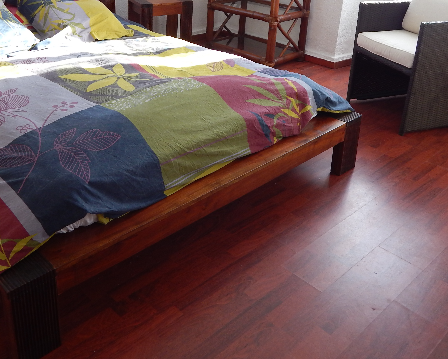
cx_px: 189
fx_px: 517
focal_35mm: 39
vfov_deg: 37.4
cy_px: 96
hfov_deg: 46.7
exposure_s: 1/30
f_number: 3
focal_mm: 4
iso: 140
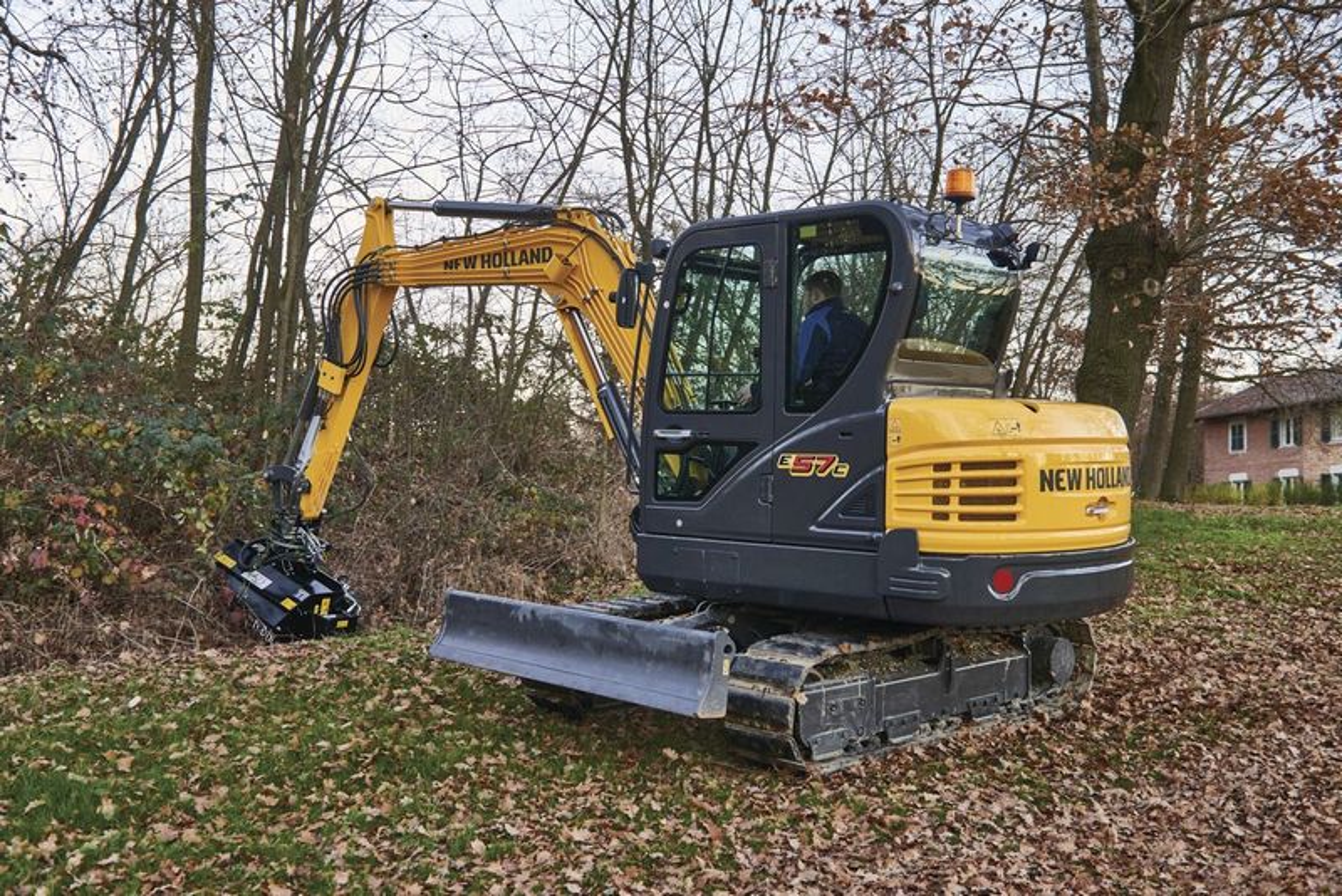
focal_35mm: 36
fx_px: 1342
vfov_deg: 36.9
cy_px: 448
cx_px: 671
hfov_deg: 53.1
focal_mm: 36
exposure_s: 1/100
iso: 1000
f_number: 5
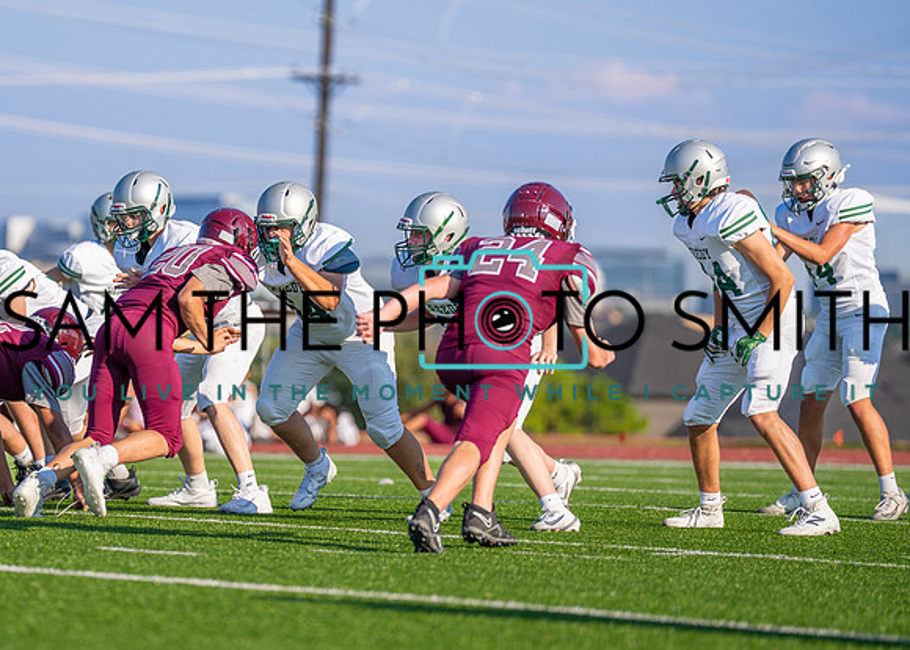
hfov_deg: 7.1
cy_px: 322
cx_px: 257
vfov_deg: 5.1
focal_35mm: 282
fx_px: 7277
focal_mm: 200
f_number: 2.8
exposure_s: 1/2500
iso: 125
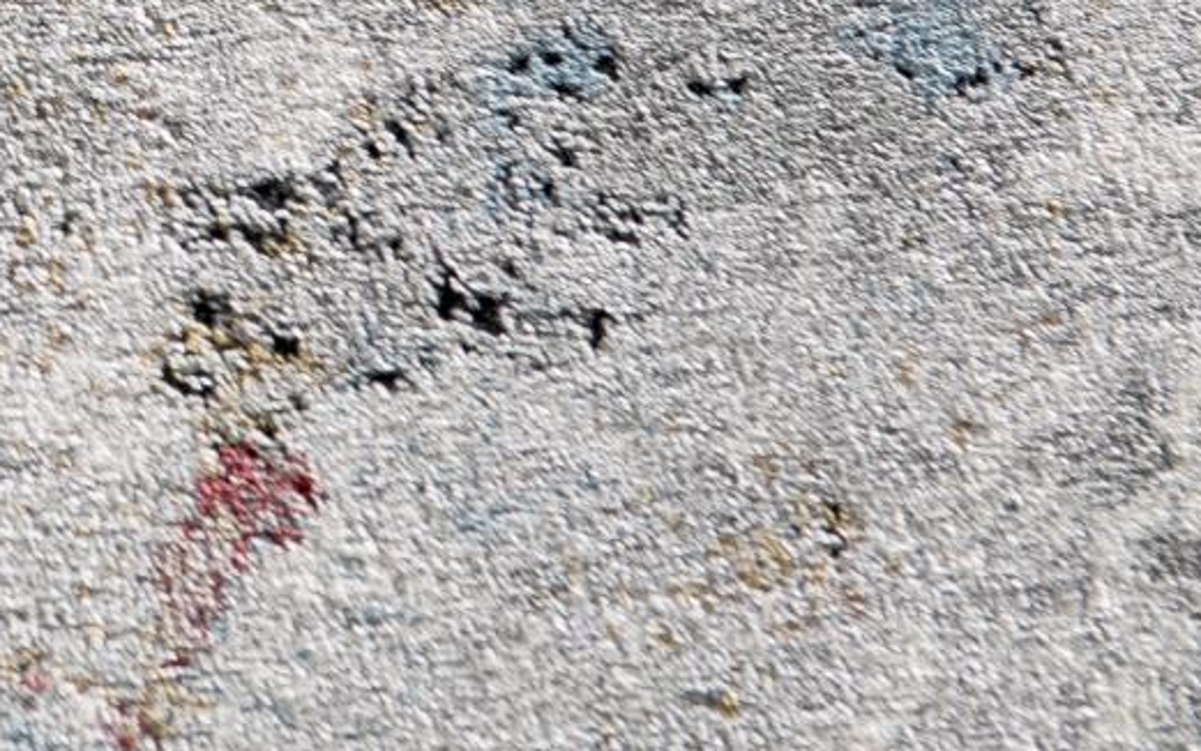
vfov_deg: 3.8
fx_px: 11198
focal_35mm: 342
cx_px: -1381
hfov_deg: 6.0
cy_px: -1117
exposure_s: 1/160
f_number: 9
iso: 100
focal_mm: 70
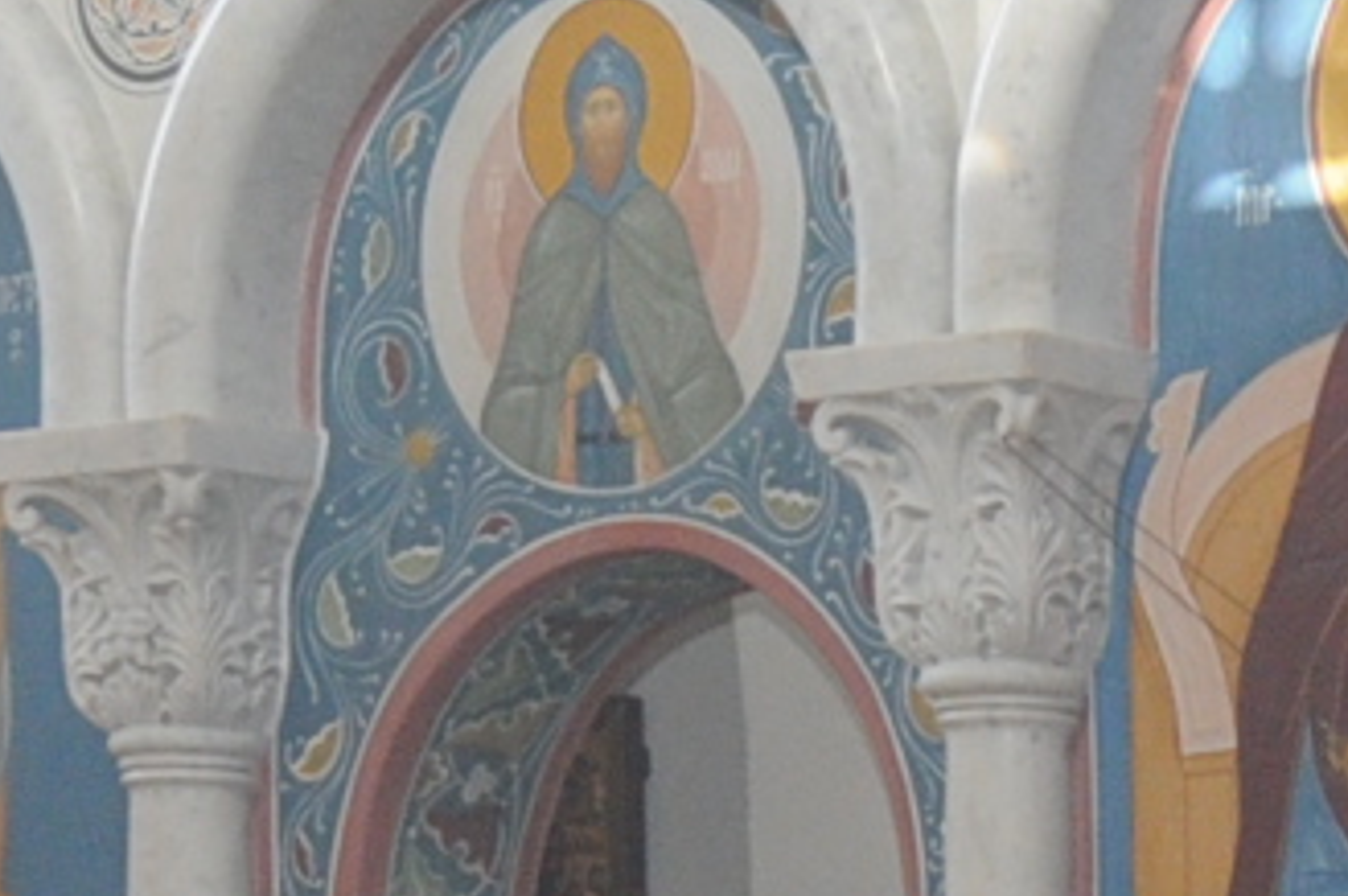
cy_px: 1747
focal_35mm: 235
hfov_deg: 8.5
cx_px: 2104
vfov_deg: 5.7
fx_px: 8791
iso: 640
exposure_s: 1/40
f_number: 4
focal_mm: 24
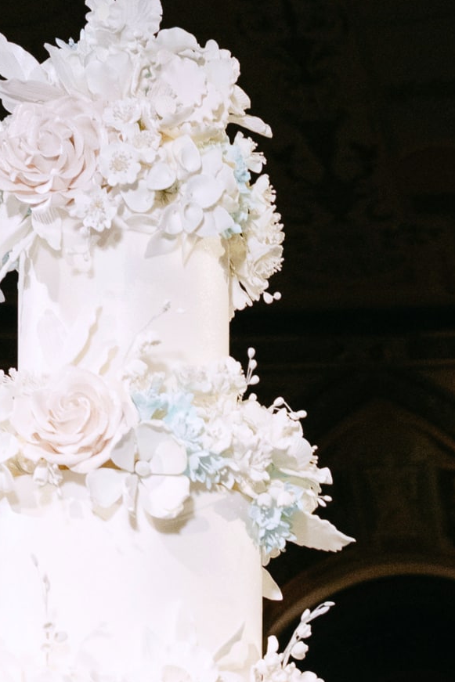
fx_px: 2350
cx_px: 541
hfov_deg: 10.9
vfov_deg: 14.9
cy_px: 1116
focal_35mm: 124
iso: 1000
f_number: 2.8
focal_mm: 20
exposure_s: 1/250
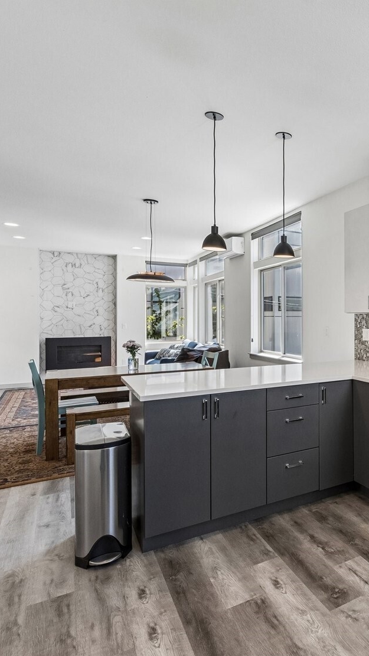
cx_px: 386
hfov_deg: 40.4
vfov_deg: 76.3
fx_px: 417
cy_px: 330
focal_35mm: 24
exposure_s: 1/15
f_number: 9
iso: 250
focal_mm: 10
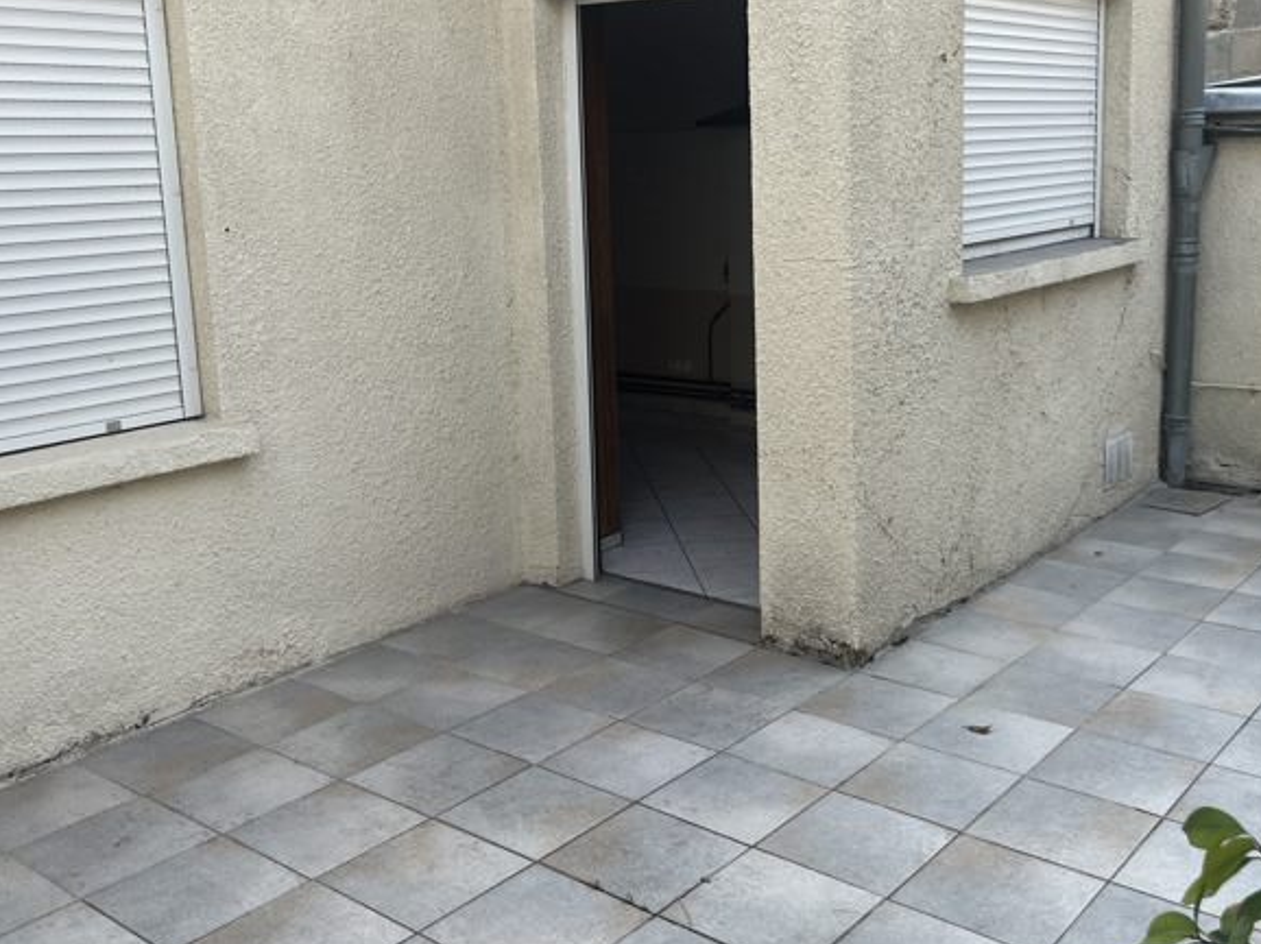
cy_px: 368
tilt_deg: -9.5
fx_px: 1311
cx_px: 661
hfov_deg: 51.4
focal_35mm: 36
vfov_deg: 39.4
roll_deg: +2.7
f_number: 1.6
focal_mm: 5.1
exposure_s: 1/710
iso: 50
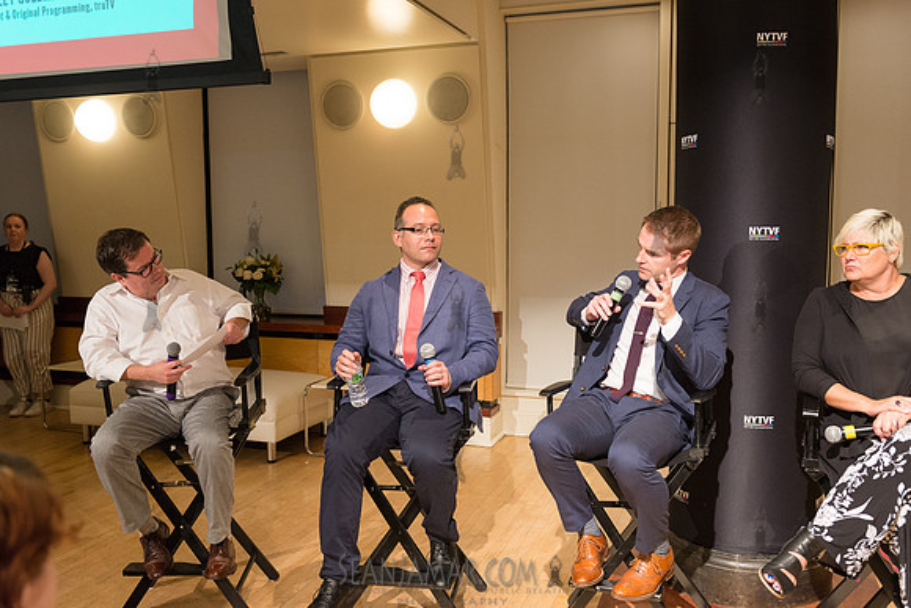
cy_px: 304
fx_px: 810
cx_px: 456
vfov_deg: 41.1
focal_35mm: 32
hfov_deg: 58.7
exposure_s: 1/160
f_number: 4
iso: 2500
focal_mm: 32
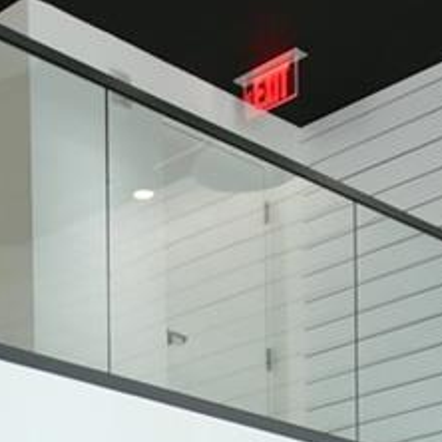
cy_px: 788
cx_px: -38
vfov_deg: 15.0
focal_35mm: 101
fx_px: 1460
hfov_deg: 16.7
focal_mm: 11
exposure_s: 1/15
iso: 160
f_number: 4.2
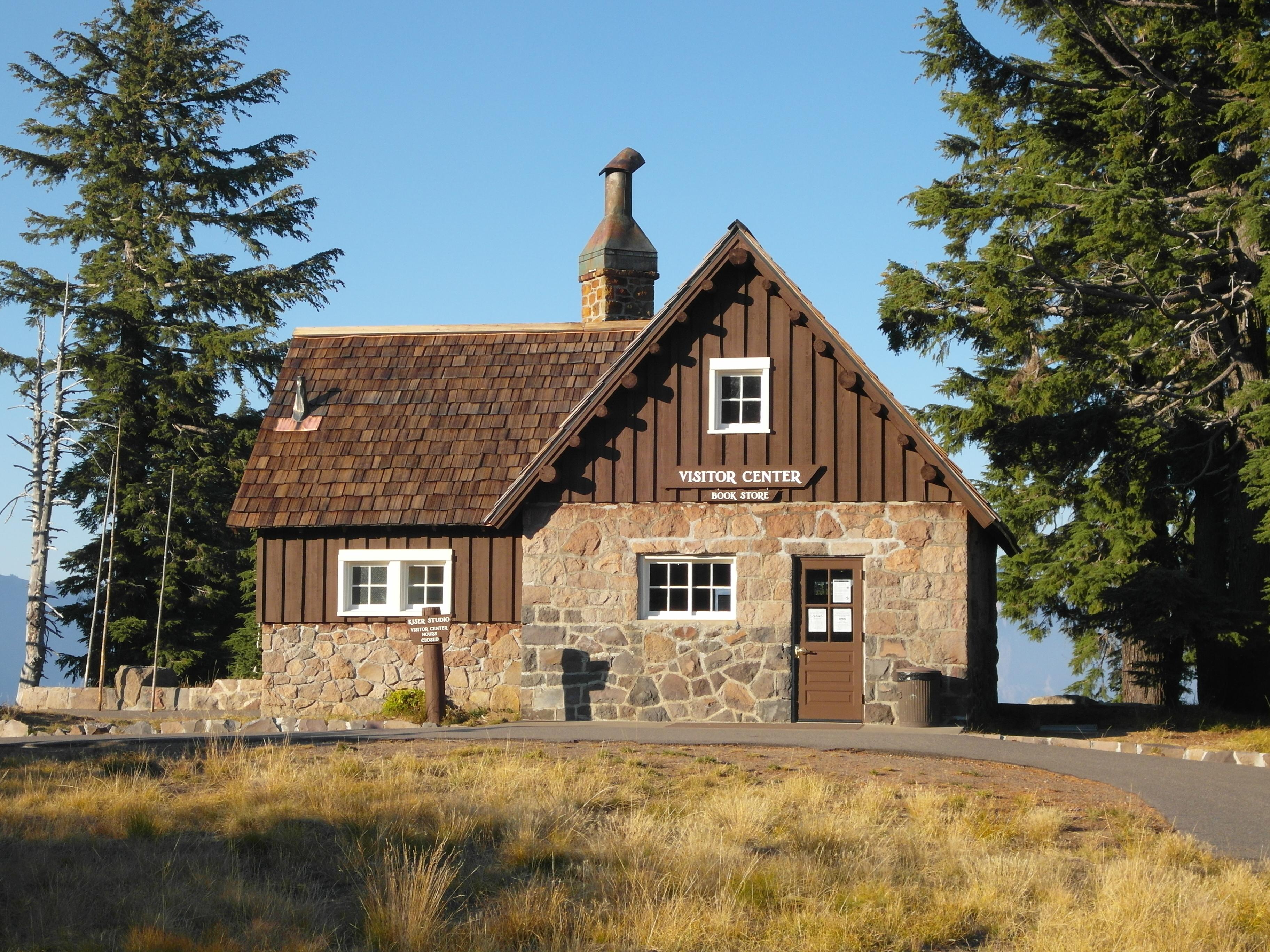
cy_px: 476
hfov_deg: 32.2
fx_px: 2201
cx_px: 635
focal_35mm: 60
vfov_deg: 24.4
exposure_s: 1/180
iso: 100
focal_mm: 11
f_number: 7
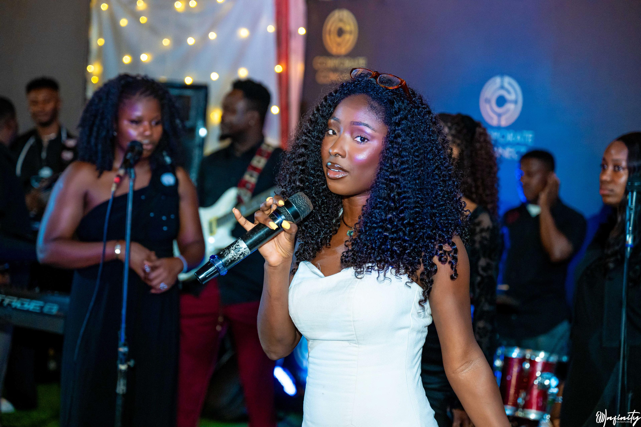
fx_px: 1246
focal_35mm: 70
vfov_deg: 19.5
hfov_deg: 28.8
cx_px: 320
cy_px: 214
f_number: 3.2
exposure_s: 1/160
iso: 2000
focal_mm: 70
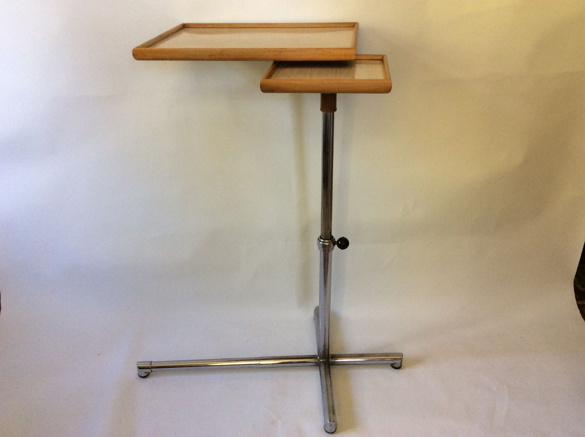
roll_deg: +3.1
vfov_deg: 44.1
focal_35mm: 32
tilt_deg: -30.4
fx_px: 540
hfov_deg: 56.9
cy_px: 218
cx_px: 292
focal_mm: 3.3
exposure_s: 1/25
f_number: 2.4
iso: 50
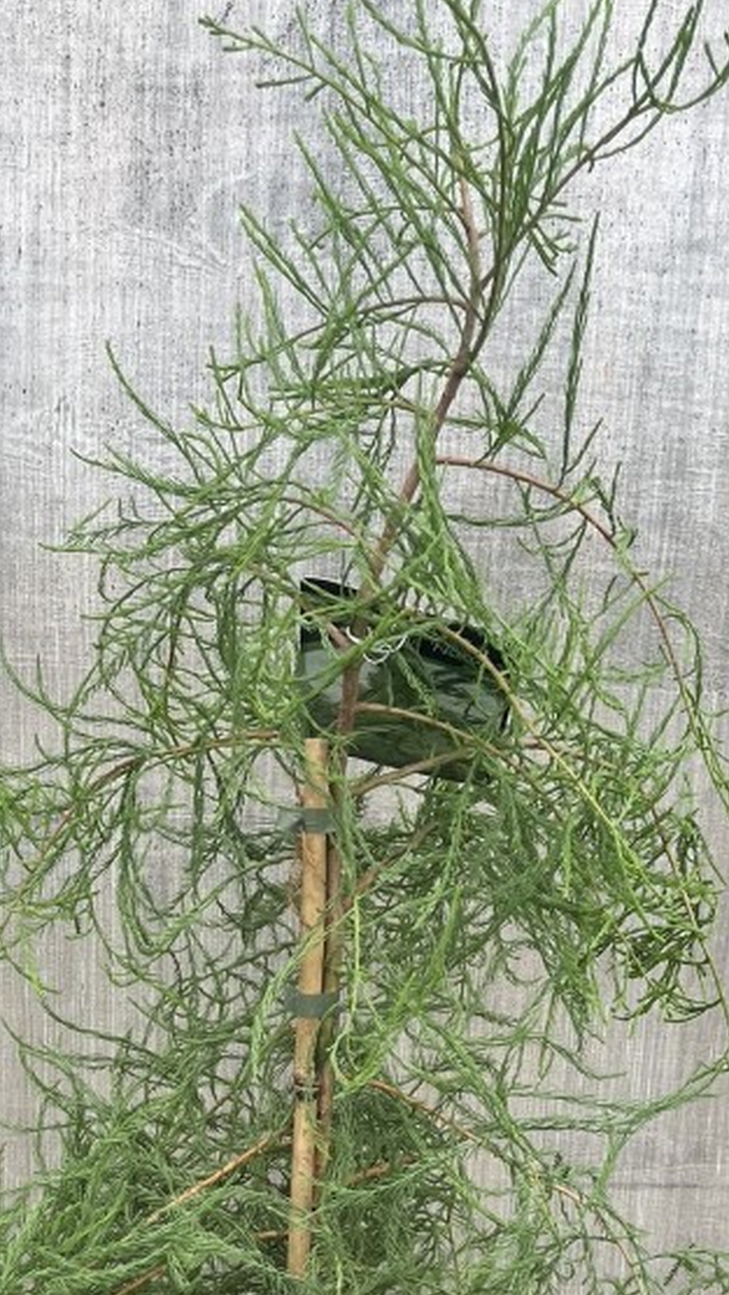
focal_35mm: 55
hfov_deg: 21.8
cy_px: 1176
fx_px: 1889
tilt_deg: -15.5
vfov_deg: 35.5
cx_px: 373
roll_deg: -3.9
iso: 50
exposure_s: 1/583
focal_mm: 5.1
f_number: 1.6
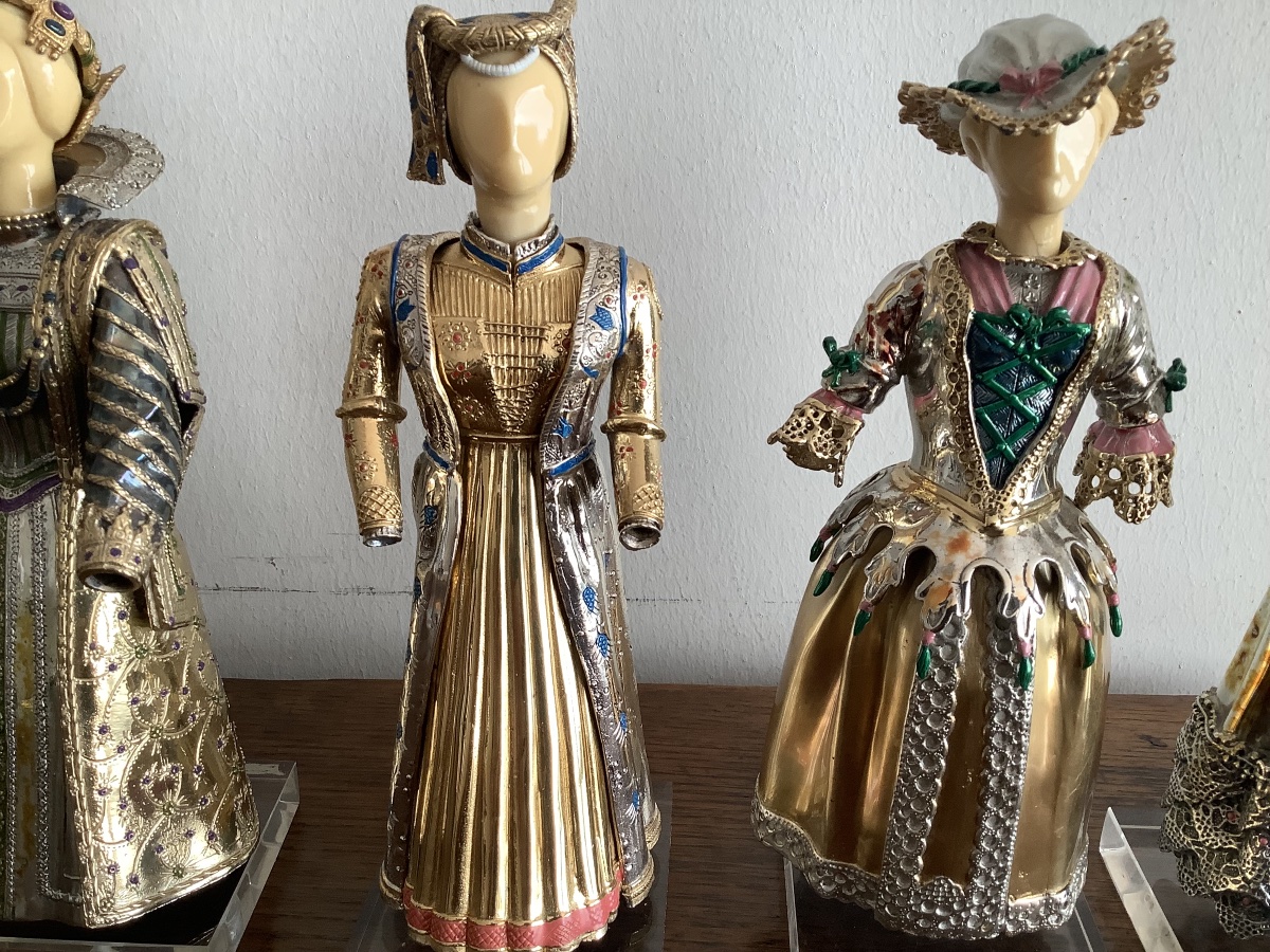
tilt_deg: -22.1
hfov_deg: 58.4
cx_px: 635
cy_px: 476
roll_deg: -1.6
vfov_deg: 45.4
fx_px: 1137
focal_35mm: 31
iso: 64
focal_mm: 3.3
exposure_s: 1/50
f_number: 2.4
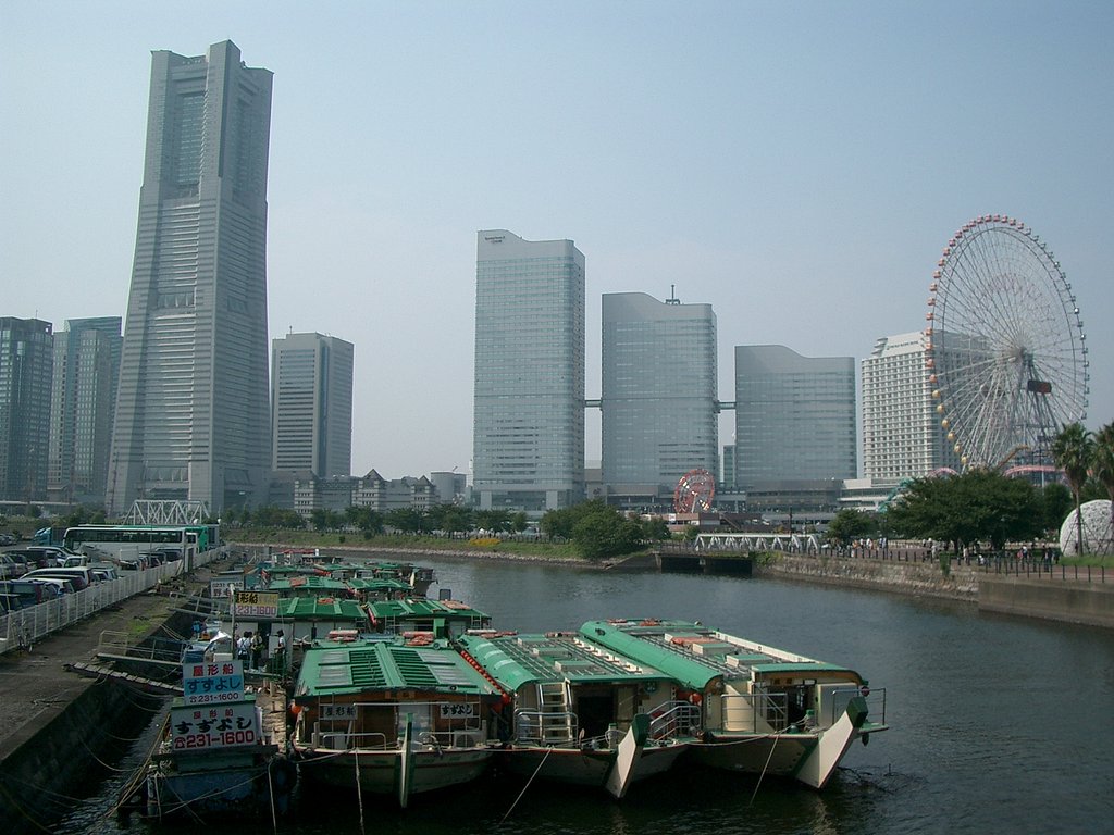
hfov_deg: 52.6
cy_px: 418
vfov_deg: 40.7
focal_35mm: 35
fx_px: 1126
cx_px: 557
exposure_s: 1/640
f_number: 4.3
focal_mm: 5.8
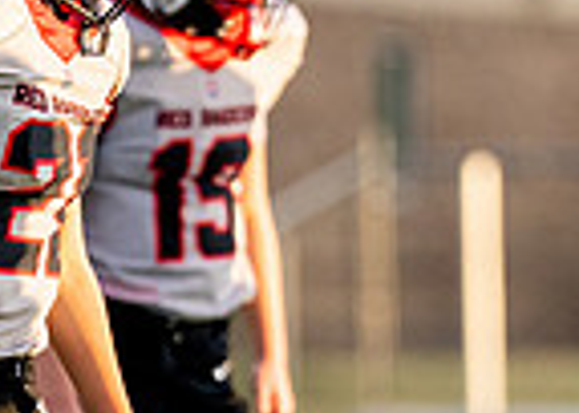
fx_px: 16634
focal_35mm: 1012
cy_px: 402
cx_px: 89
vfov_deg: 1.4
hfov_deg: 2.0
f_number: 2.8
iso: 640
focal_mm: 178
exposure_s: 1/2500
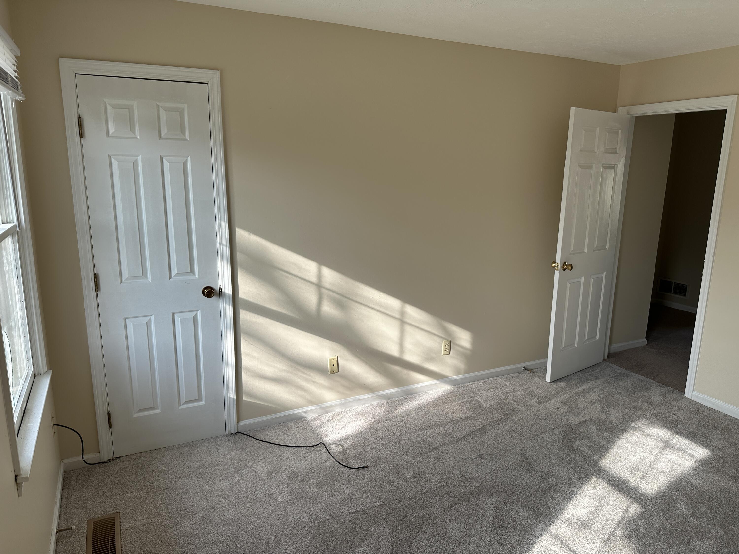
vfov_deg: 56.8
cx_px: 370
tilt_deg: -13.1
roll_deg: -0.7
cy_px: 277
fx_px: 512
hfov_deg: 71.6
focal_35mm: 24
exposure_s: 1/252
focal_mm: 6.86
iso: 80
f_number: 1.78
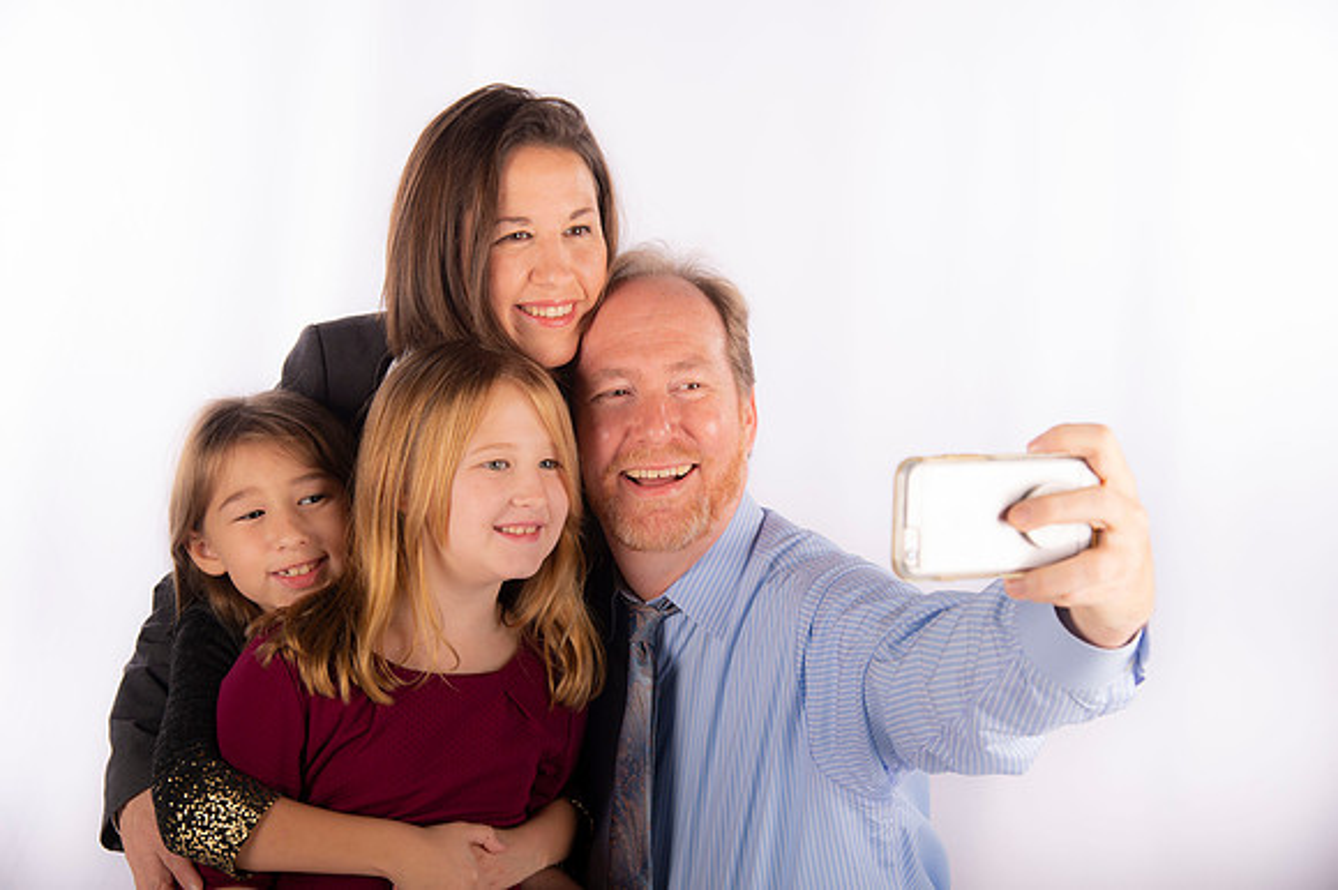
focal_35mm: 65
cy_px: 445
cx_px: 669
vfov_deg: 20.9
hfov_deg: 31.0
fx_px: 2414
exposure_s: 1/200
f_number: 5.6
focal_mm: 65
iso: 100
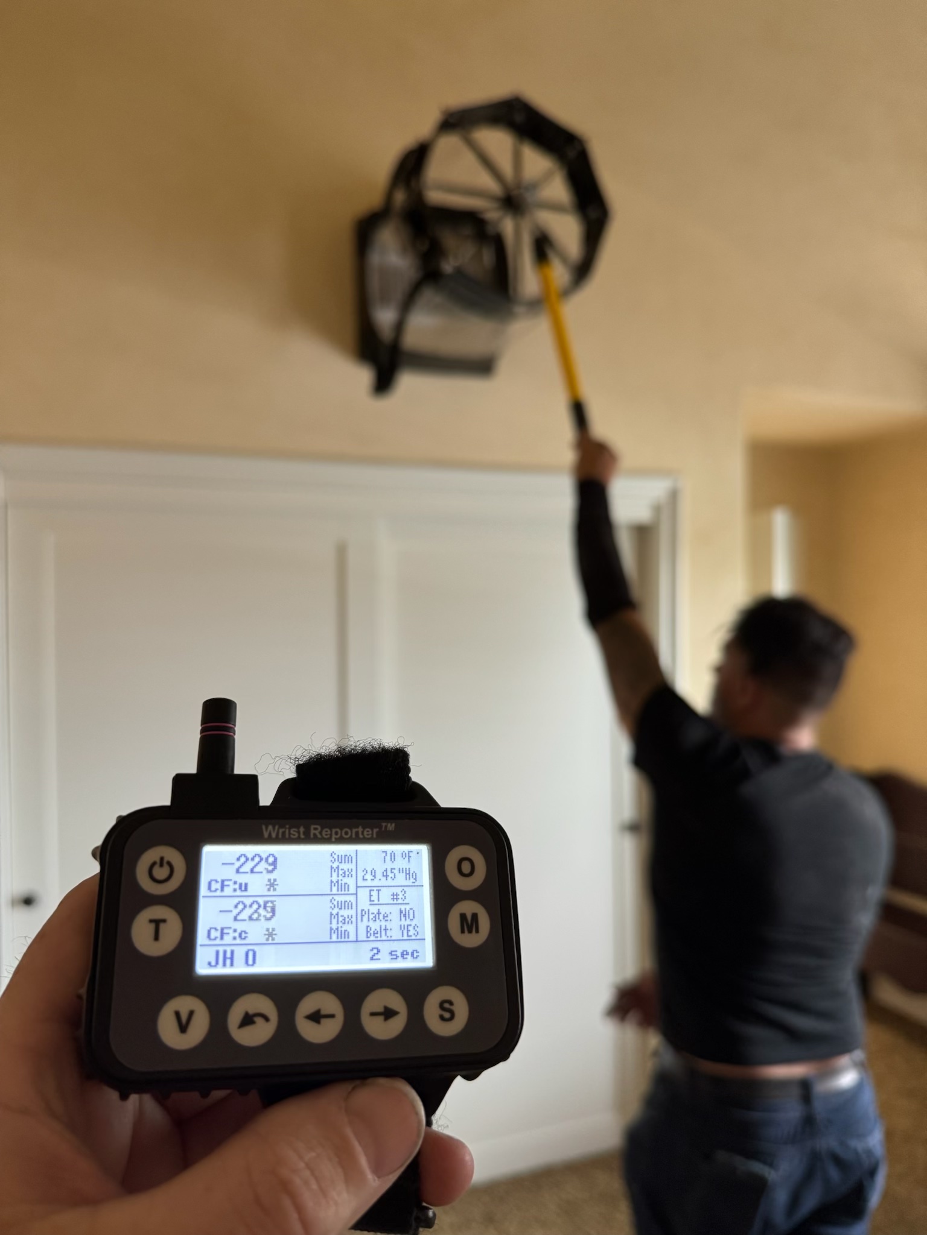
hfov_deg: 56.8
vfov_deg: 71.6
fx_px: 857
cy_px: 618
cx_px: 464
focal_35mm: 24
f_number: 1.78
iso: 320
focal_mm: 6.76
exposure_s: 1/60
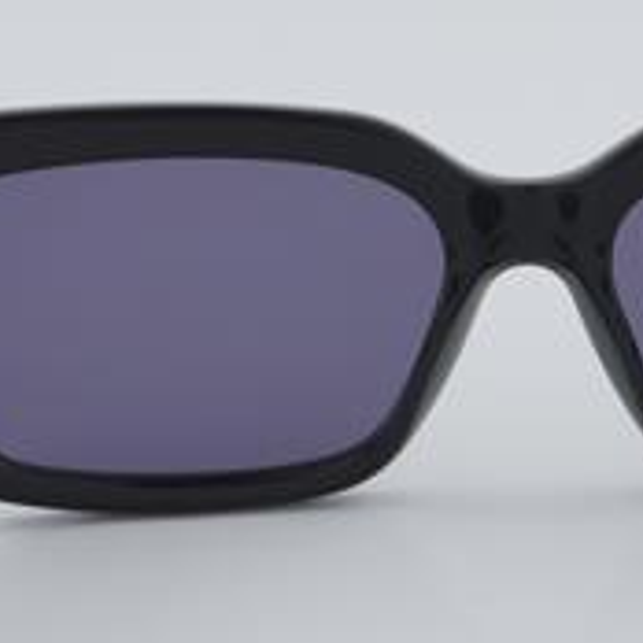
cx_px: 525
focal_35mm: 117
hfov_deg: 14.8
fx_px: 2459
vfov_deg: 14.9
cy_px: 425
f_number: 32
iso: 100
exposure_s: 1/4
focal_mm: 40
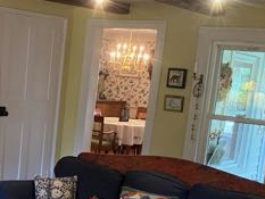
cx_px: 41
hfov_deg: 26.4
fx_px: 551
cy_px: 183
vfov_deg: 20.0
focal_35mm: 72
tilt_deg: -11.7
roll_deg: -4.4
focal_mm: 3.99
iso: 320
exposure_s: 1/60
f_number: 1.8
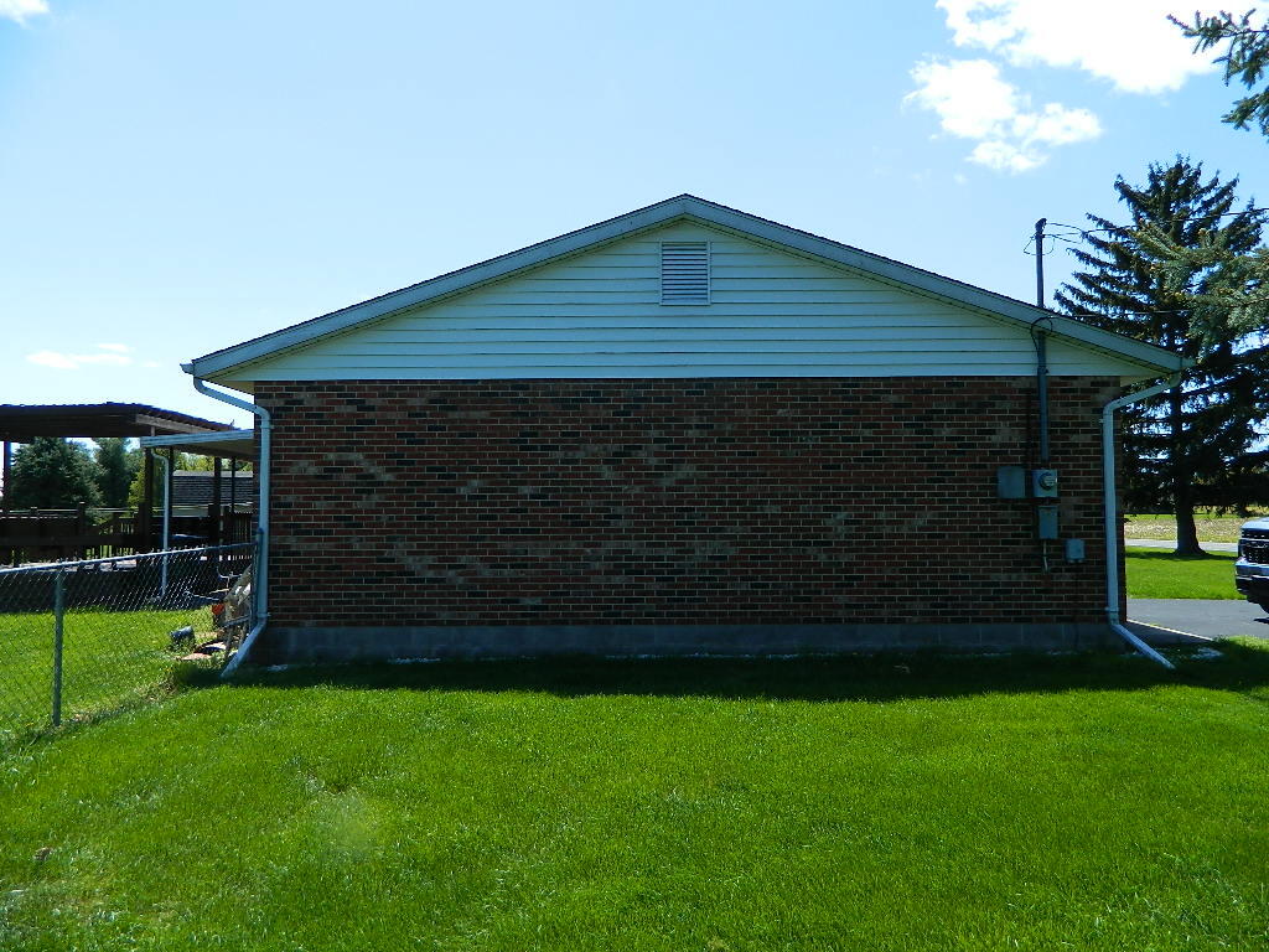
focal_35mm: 25
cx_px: 634
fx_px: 916
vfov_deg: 54.9
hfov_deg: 69.4
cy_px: 476
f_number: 3.1
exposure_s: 1/640
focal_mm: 4.5
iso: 80
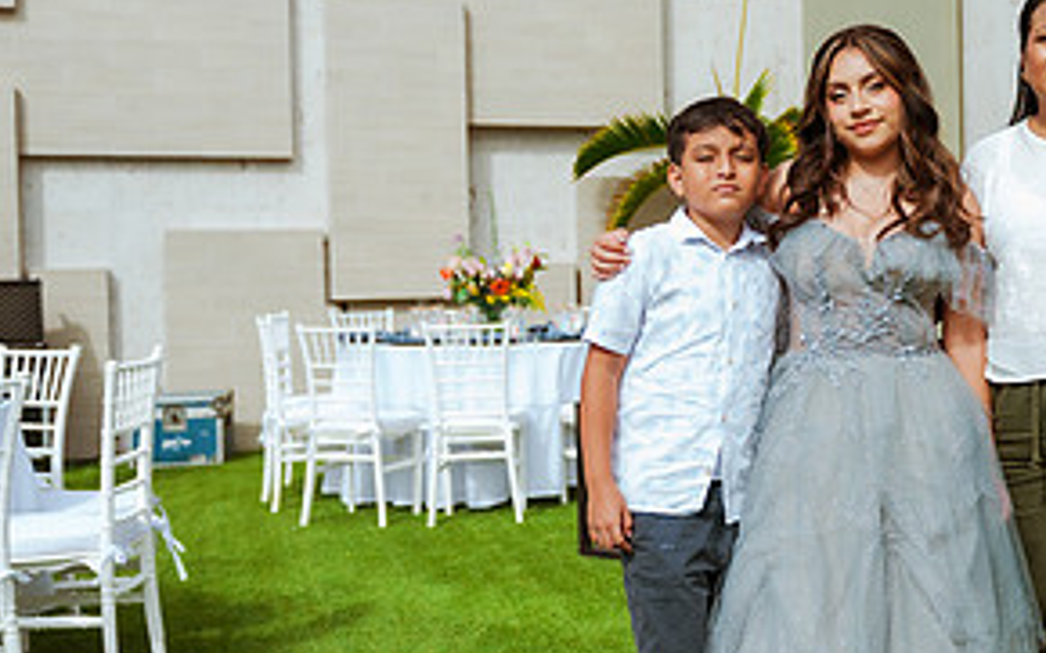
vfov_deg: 22.0
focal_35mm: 59
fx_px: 1681
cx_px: 902
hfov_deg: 33.1
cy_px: 315
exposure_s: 1/1000
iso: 100
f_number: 2.8
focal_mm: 24
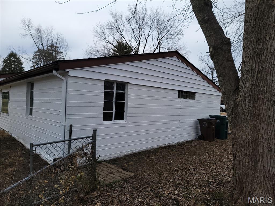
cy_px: 103
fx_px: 191
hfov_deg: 71.6
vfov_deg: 56.8
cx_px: 138
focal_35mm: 24
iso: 16
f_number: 1.8
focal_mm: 6.7
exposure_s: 1/485
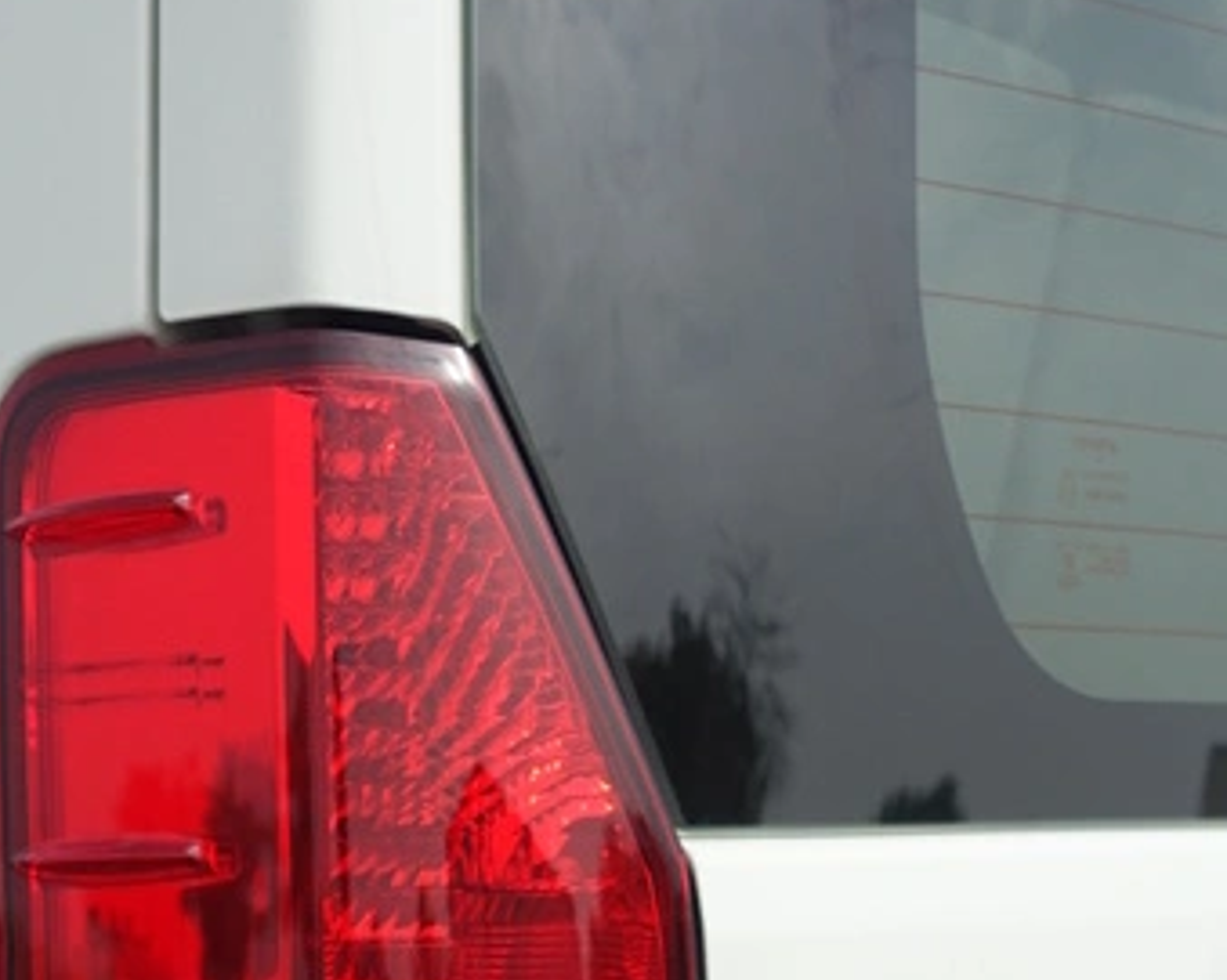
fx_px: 2469
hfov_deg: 27.6
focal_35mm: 68
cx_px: 322
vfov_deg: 19.7
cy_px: 1448
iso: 125
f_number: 5.6
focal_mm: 8.8
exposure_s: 1/320
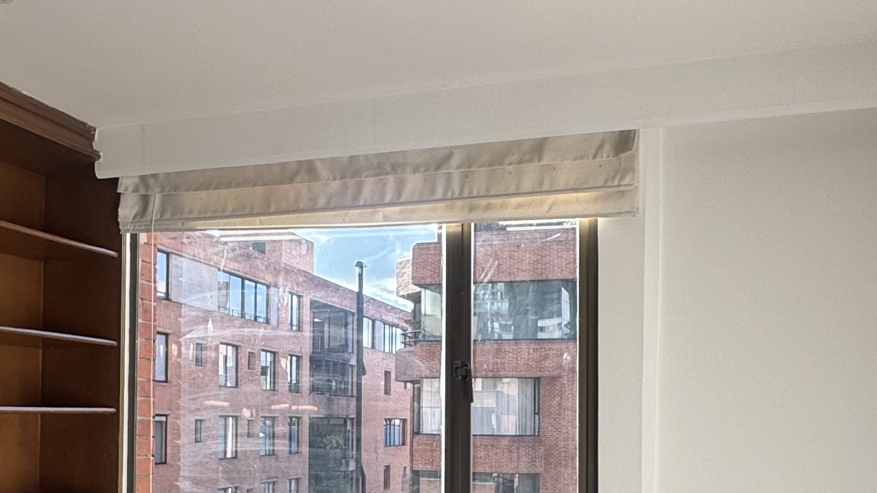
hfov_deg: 47.0
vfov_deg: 27.1
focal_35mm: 43
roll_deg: -0.3
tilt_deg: +1.7
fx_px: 1000
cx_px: 338
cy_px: 399
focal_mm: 2.22
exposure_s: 1/226
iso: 40
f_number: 2.2
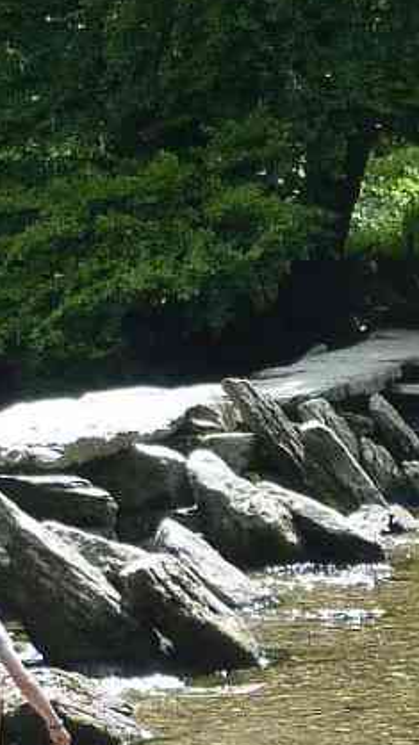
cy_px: 374
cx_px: 392
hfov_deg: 13.6
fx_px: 1739
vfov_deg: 24.2
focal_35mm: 88
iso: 80
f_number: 2.8
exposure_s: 1/400
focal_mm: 5.5
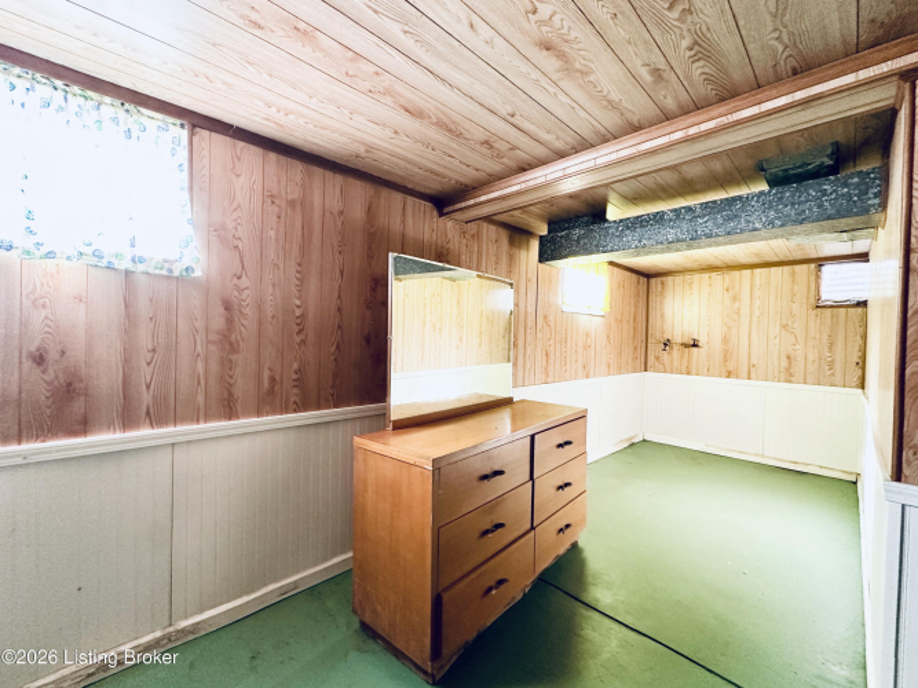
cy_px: 344
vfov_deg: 85.7
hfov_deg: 102.1
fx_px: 371
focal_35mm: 14
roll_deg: +0.3
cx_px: 459
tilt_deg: -1.5
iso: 320
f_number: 2.2
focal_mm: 2.22
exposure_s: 1/74
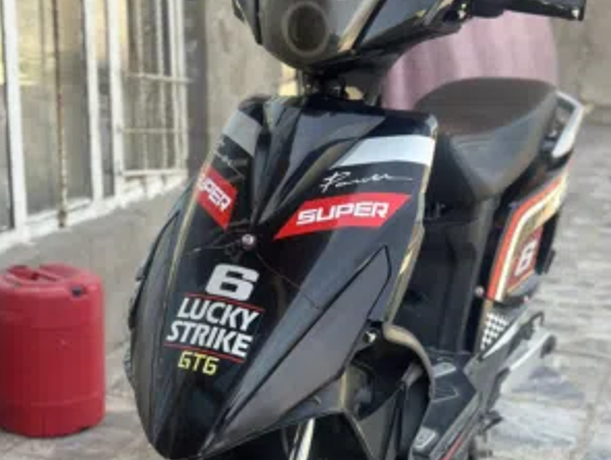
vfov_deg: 22.4
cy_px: 358
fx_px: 1149
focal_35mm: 65
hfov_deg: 29.8
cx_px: 309
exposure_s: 1/516
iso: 80
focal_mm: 6.86
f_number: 1.78
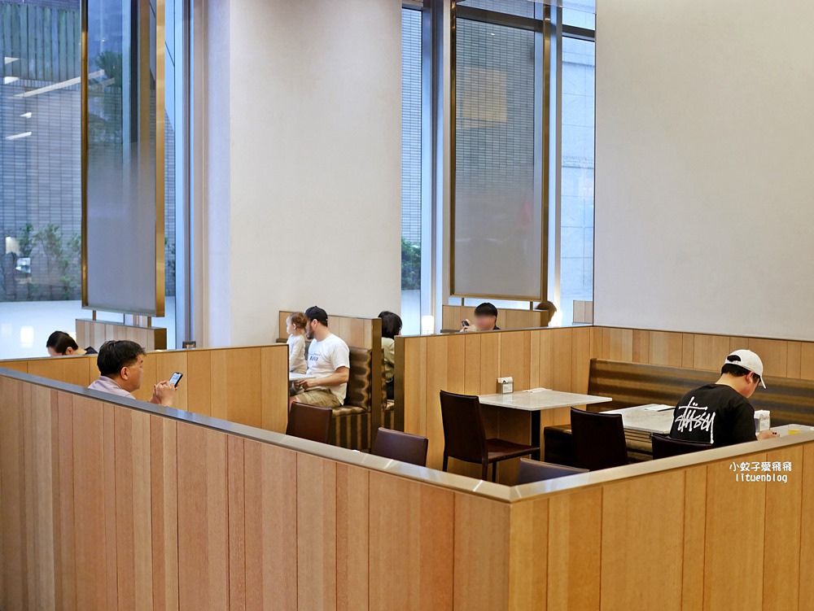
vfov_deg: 29.1
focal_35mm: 50
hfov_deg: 38.2
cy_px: 306
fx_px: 1176
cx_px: 407
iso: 640
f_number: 1.8
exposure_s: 1/60
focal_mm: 25
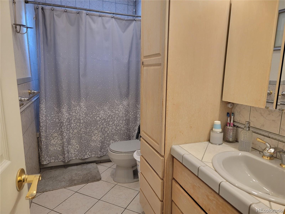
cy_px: 107
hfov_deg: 71.6
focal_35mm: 24
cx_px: 142
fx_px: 198
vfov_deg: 56.8
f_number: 1.8
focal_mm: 6.7
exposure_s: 1/120
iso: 125
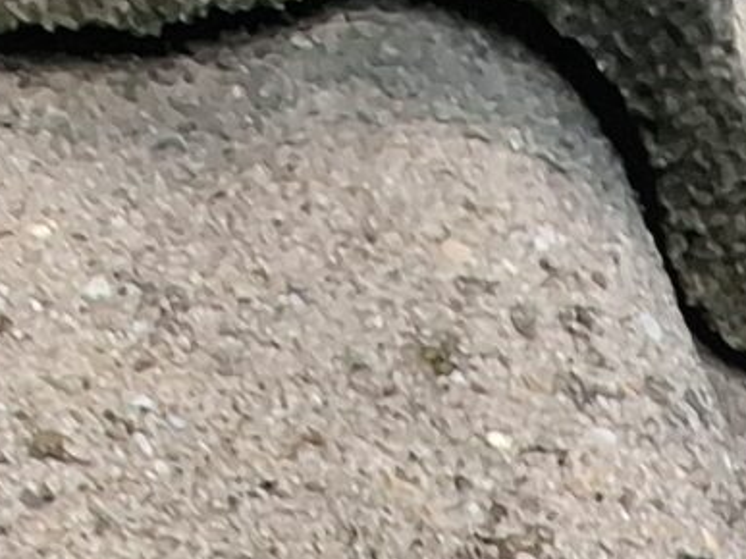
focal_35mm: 86
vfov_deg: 10.4
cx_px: 1145
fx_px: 1853
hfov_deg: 19.6
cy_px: 1793
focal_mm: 1.74
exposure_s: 1/218
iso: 40
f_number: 2.2
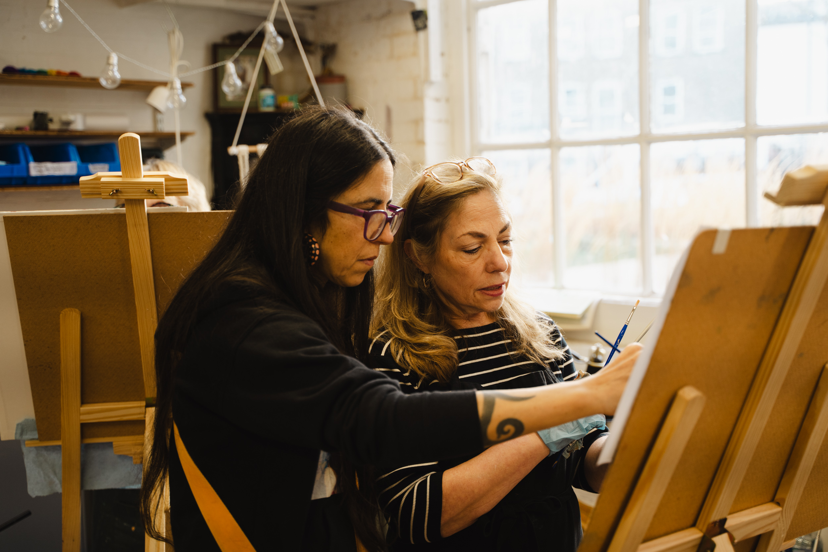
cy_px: 276
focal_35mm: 46
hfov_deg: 42.7
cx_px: 414
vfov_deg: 29.2
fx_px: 1058
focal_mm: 46
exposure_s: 1/160
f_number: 2.8
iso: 500
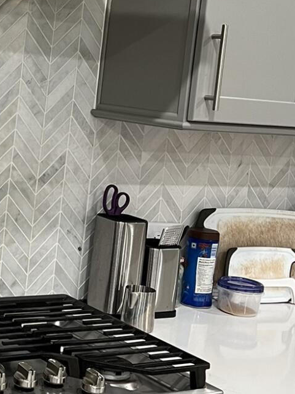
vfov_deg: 24.0
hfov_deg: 17.6
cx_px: -29
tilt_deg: -5.8
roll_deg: -4.6
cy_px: 134
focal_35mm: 81
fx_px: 921
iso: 100
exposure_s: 1/60
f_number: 1.5
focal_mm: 5.7
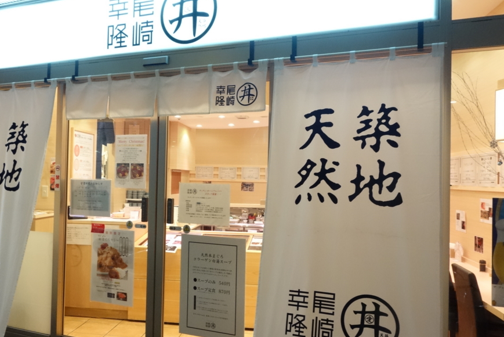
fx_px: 462
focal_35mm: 33
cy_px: 167
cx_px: 215
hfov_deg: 57.0
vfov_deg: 40.0
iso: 2000
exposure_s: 1/30
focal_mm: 10.4
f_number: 6.3
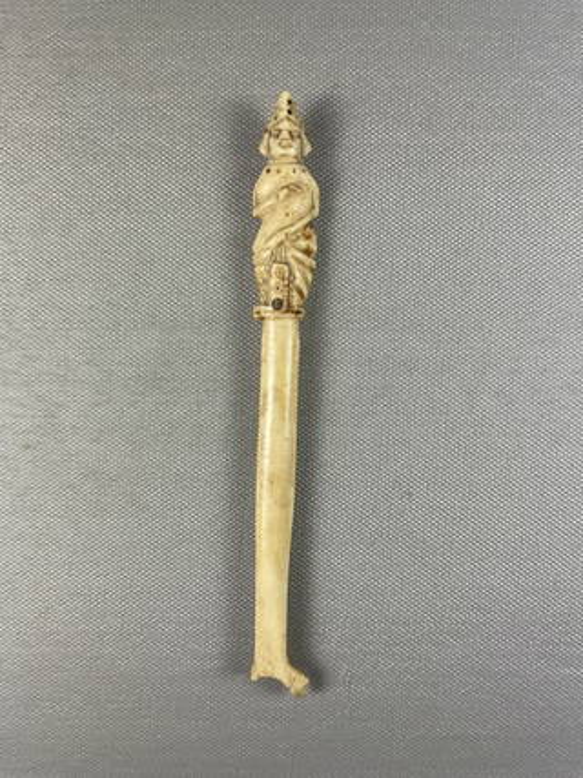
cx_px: 292
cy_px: 389
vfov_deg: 67.3
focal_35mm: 26
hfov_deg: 53.0
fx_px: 584
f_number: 1.6
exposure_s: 1/612
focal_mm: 4.2
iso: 32
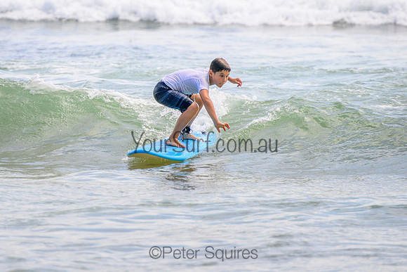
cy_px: 99
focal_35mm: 550
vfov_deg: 2.5
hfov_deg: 3.7
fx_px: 6218
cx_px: 127
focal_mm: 400
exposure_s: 1/2000
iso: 280
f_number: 5.6
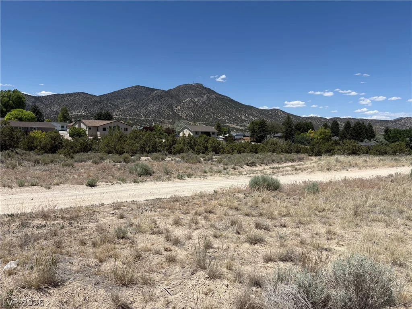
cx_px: 206
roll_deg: +0.3
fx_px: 309
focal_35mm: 26
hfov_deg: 67.3
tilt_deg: -5.2
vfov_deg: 53.1
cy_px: 154
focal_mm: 5.96
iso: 50
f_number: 1.6
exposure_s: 1/6329
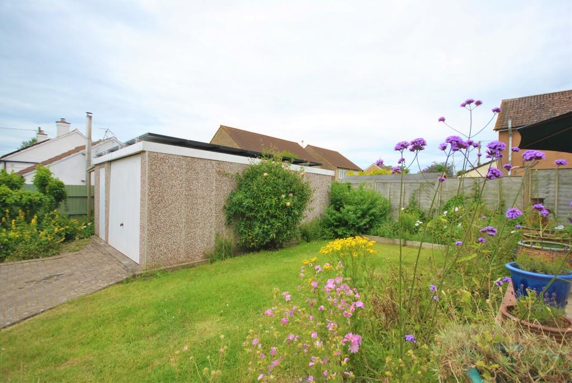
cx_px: 286
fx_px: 239
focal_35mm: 15
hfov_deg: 100.3
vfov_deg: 77.5
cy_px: 192
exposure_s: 1/500
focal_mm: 10
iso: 100
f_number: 4
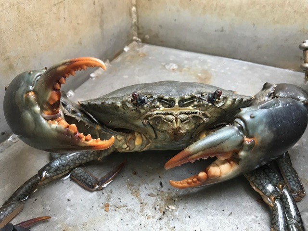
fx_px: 249
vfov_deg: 49.7
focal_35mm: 28
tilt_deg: -35.0
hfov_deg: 63.4
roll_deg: -1.6
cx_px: 154
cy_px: 116
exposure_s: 1/14
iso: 100
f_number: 1.8
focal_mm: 3.99
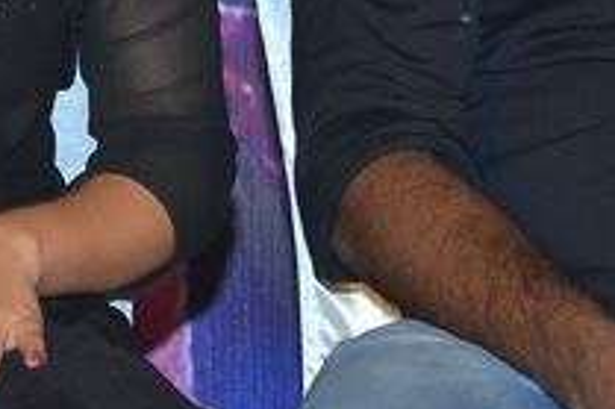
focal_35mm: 516
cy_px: -212
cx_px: -77
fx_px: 8808
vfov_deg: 2.7
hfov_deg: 4.0
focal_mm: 80
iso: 800
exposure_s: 1/125
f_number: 5.3
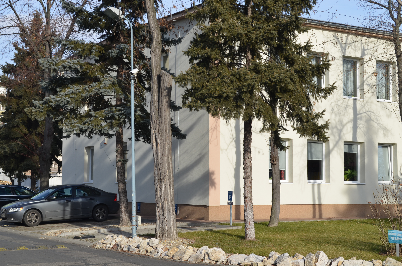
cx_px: 201
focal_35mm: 66
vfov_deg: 20.5
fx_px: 735
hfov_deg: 30.6
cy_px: 133
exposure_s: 1/200
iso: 100
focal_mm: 44
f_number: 9
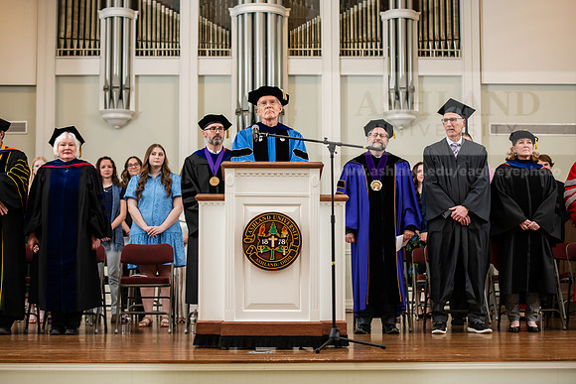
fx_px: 1120
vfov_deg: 19.5
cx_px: 288
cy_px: 192
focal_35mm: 70
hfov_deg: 28.8
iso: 1000
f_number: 3.5
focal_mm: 70
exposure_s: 1/200
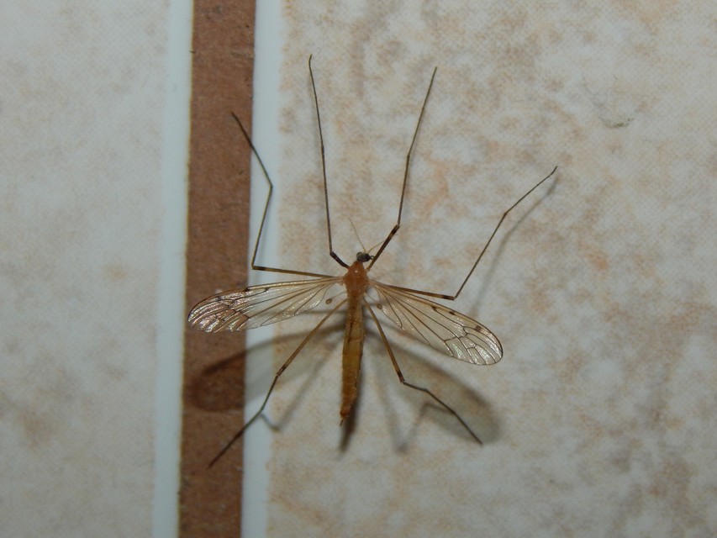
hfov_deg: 21.1
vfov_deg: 15.9
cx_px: 358
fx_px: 1927
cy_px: 269
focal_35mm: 93
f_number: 8.8
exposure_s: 1/30
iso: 200
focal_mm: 16.6
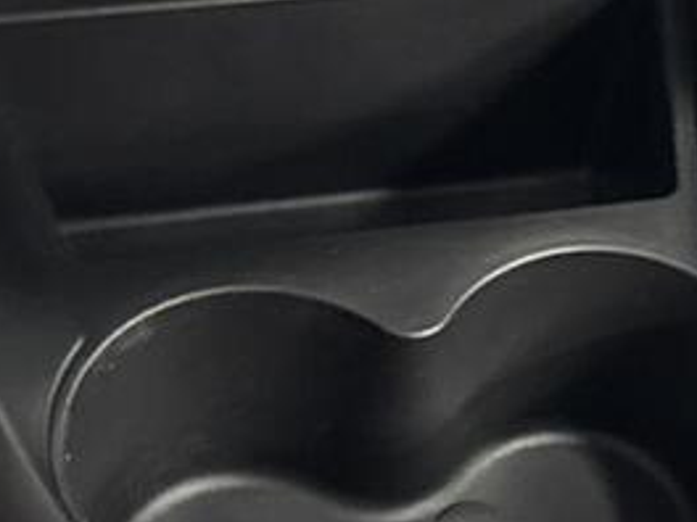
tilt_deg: -58.6
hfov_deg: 14.8
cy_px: 535
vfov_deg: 11.2
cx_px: 718
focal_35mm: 131
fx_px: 2638
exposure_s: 1/25
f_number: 1.78
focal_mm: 6.76
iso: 1000
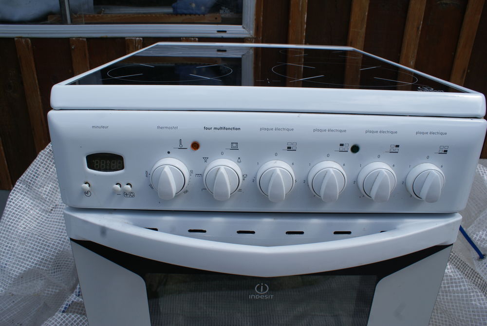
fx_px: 366
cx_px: 244
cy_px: 163
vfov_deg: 48.0
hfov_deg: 67.3
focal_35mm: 27
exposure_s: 1/250
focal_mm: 18
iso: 100
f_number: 11
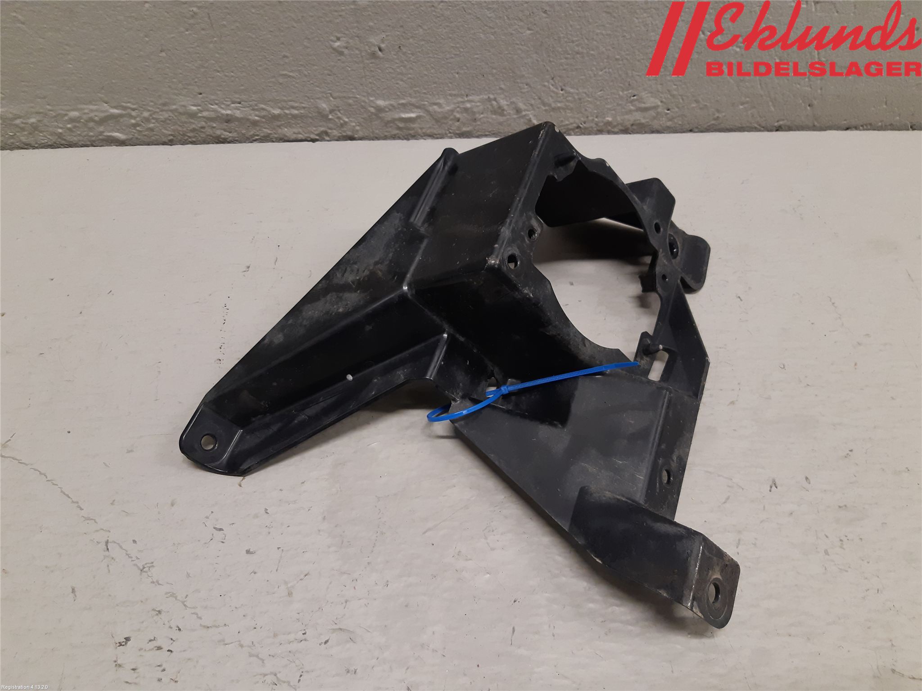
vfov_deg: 53.1
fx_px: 693
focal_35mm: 26
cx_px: 461
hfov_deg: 67.3
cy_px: 346
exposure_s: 1/50
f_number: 1.7
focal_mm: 3.93
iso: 125
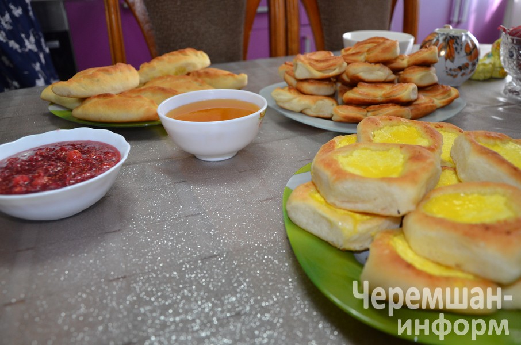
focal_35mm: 32
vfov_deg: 41.5
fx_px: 455
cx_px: 260
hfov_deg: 59.6
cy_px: 172
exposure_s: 1/60
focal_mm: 21
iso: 800
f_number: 3.8
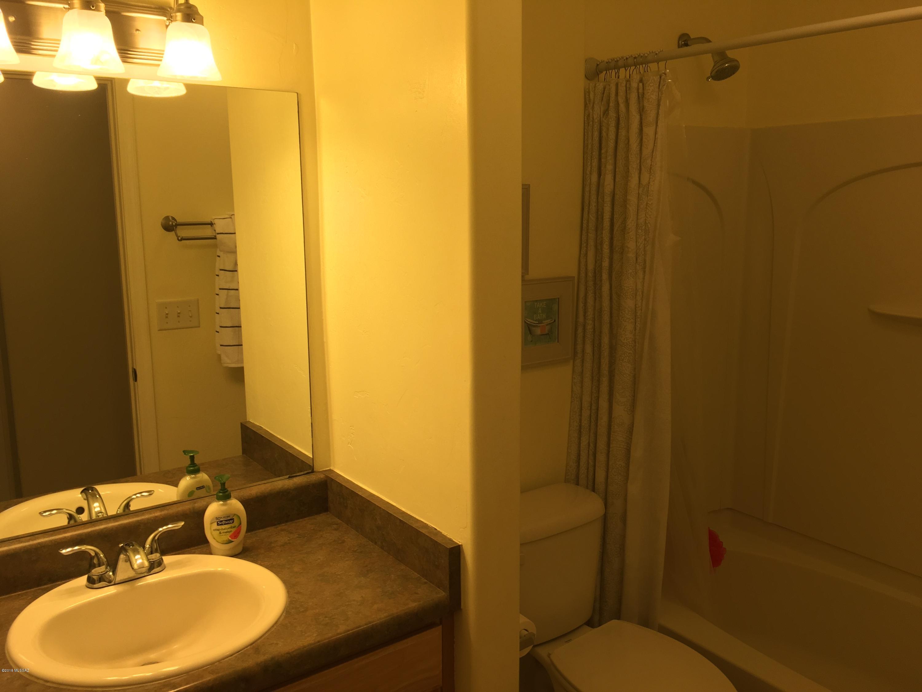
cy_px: 346
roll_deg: +0.7
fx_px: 772
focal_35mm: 29
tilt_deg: -12.8
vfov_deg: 48.2
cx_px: 461
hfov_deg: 61.7
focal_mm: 4.15
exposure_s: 1/40
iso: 25
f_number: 2.2
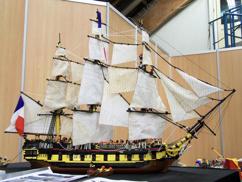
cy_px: 91
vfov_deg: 33.6
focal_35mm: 43
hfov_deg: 43.9
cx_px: 121
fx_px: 301
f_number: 2.9
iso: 80
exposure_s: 1/3
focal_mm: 7.1
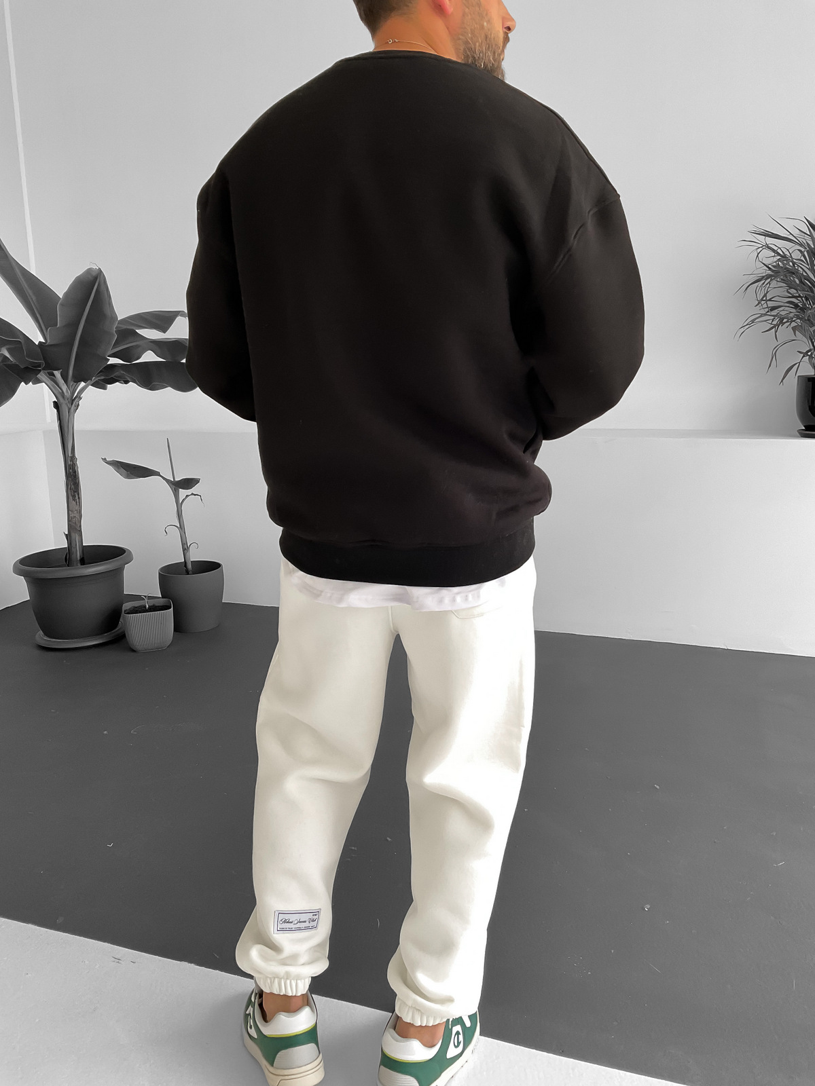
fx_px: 910
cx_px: 408
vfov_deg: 61.7
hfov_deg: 48.2
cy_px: 543
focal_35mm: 29
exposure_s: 1/120
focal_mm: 3
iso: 64
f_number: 1.8
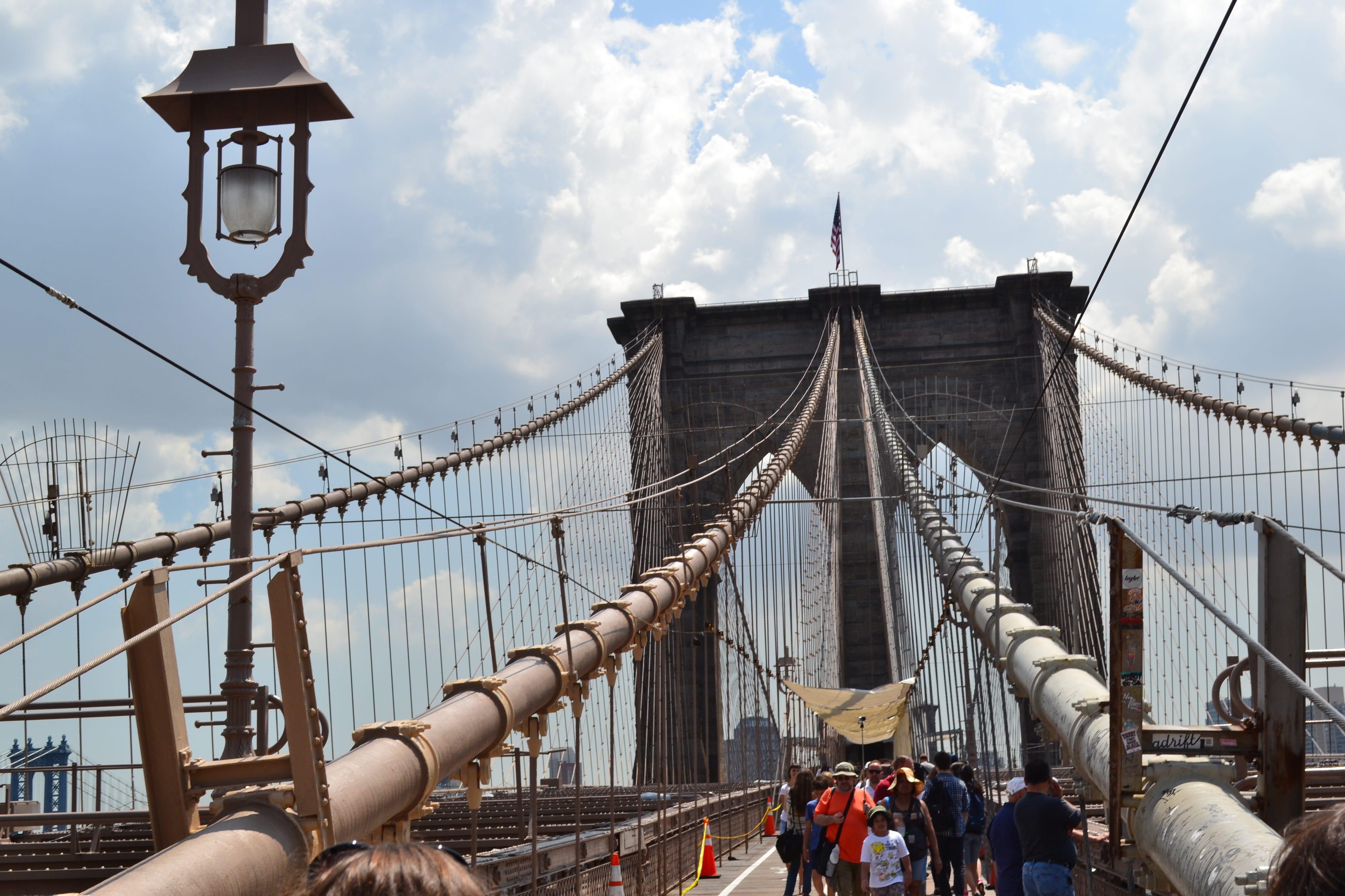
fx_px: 1905
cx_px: 672
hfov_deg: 38.9
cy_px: 448
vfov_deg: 26.5
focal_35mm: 51
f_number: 11
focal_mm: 34
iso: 280
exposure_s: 1/500
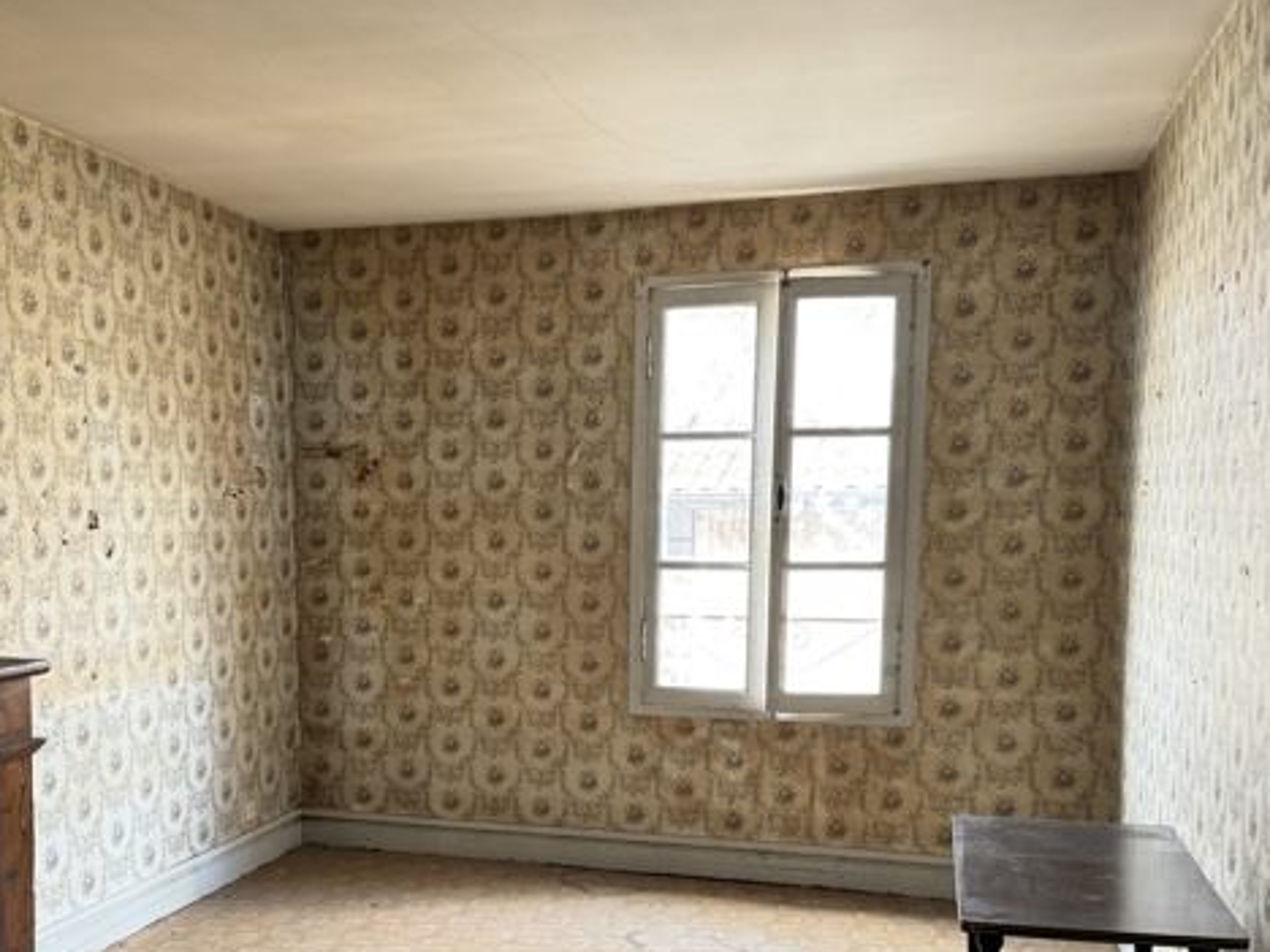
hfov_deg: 45.5
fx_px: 1504
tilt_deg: -6.1
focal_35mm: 41
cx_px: 497
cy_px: 673
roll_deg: -0.4
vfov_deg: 34.6
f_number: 1.78
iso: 200
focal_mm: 6.76
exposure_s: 1/74
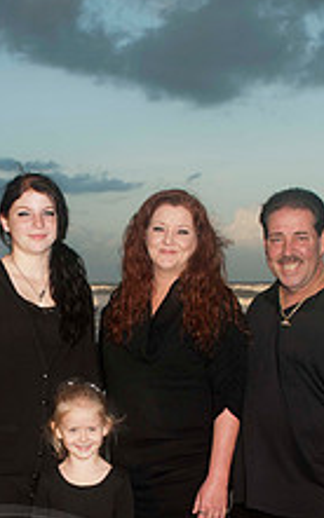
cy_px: 429
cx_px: 102
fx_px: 1230
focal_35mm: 87
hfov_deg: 15.0
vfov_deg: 23.4
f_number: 5.6
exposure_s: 1/125
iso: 100
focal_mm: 28
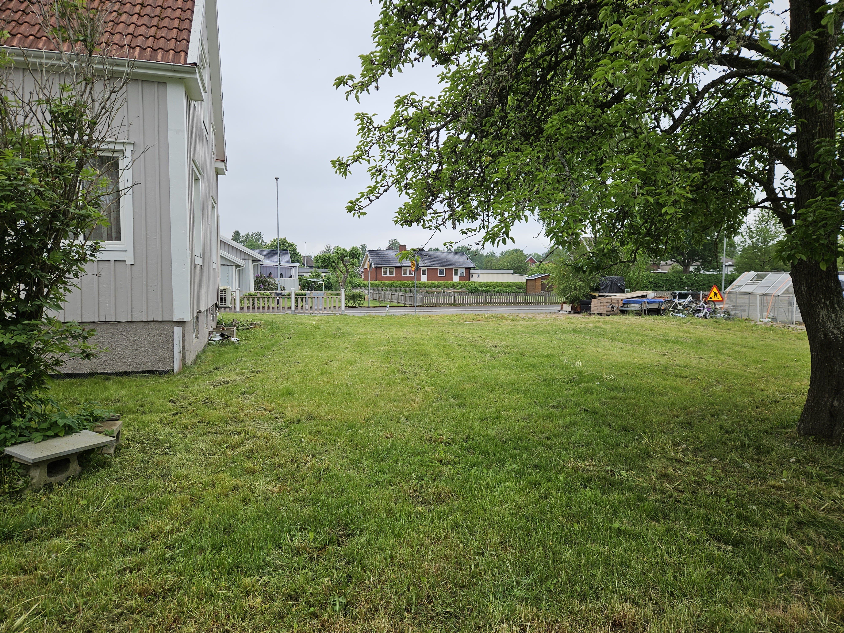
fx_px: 561
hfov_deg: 73.9
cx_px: 422
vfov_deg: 58.9
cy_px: 316
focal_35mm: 23
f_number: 1.8
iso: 25
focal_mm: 5.4
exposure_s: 1/563
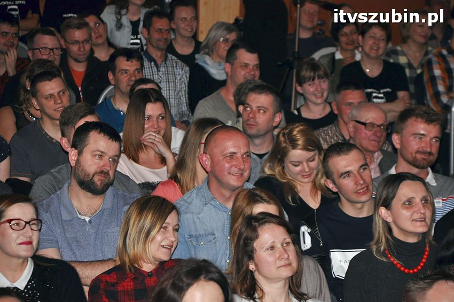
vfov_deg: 8.7
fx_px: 1984
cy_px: 151
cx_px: 227
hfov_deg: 13.1
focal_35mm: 158
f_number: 5.6
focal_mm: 105
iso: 1000
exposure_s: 1/60
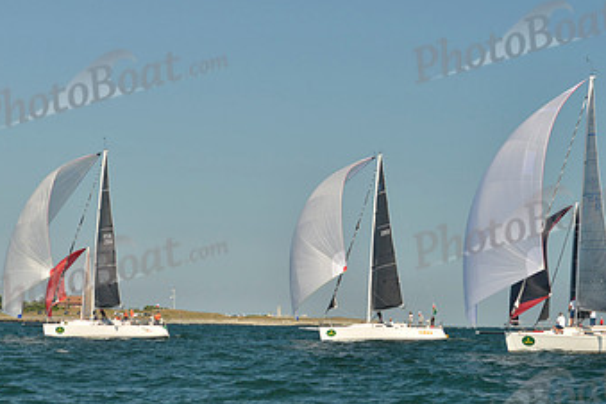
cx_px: 322
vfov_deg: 10.0
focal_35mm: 137
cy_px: 155
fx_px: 2306
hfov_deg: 15.0
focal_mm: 80
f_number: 6.3
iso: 400
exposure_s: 1/1250
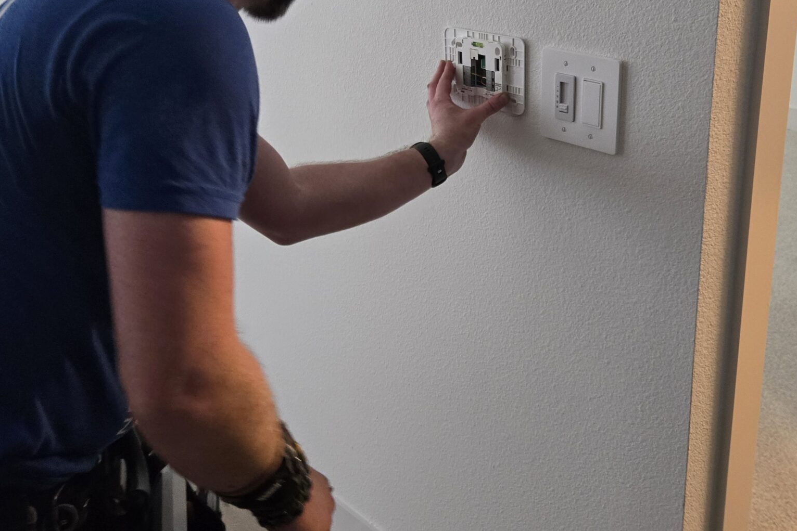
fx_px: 886
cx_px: 424
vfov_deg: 32.8
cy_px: 139
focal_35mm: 40
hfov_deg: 48.4
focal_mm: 5.4
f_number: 1.8
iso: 800
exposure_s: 1/60
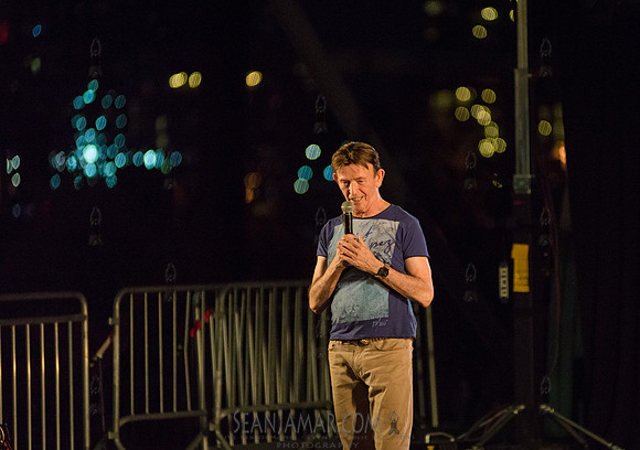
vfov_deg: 5.8
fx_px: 4452
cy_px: 215
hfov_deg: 8.2
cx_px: 379
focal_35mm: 246
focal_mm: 200
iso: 4000
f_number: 2.8
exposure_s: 1/800
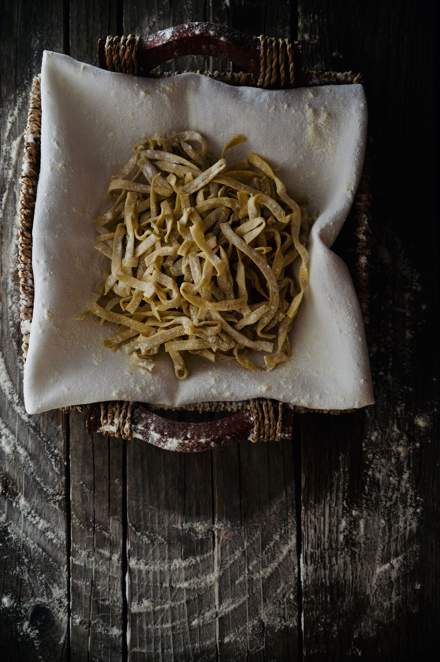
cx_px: 220
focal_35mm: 70
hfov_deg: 19.4
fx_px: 1285
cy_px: 331
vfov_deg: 28.9
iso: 400
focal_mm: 70
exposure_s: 1/15
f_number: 4
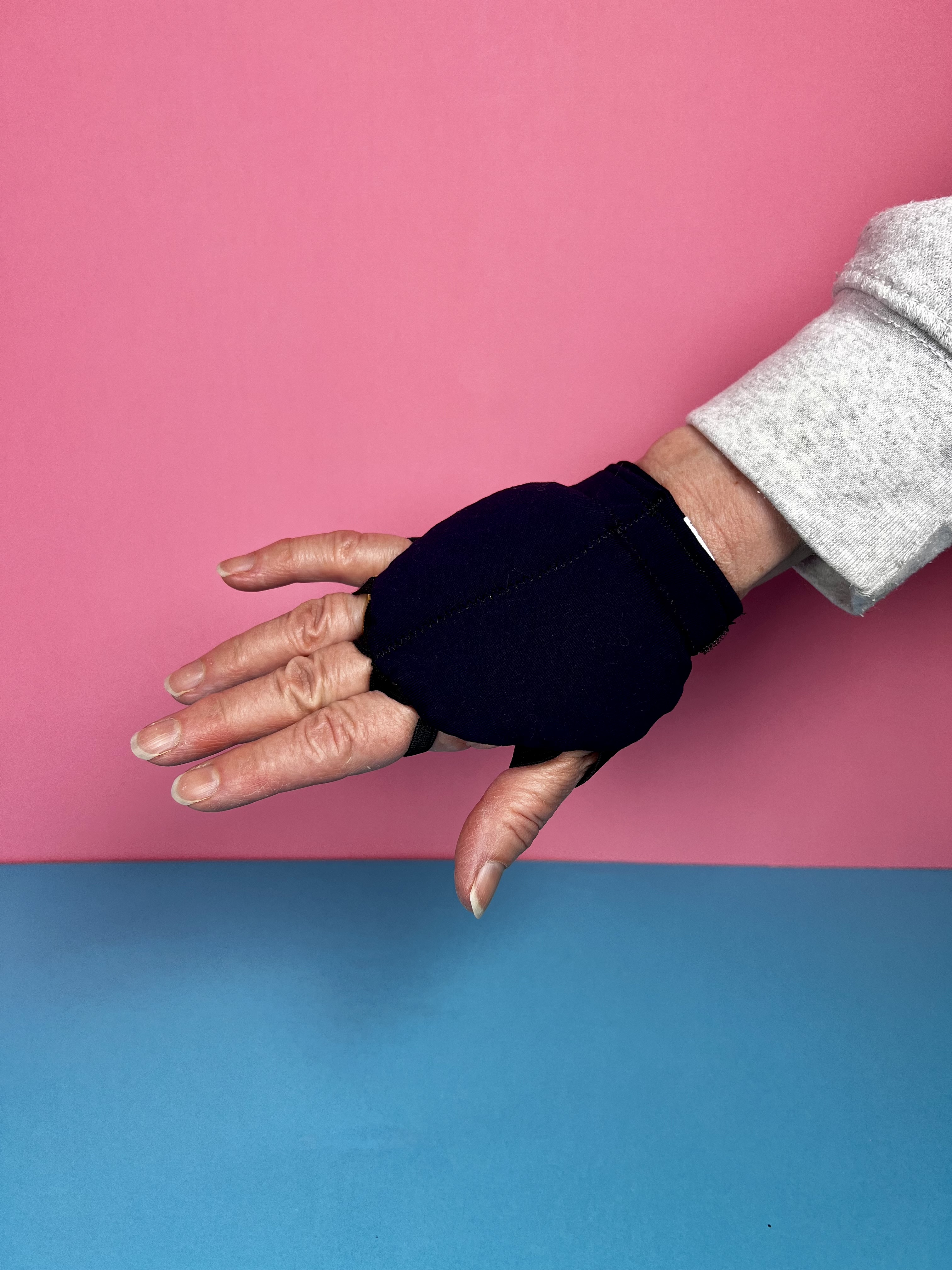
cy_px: 635
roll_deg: -2.8
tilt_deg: -24.2
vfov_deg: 67.3
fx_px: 953
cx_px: 476
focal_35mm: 26
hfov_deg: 53.1
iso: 50
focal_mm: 5.7
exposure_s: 1/120
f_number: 1.5
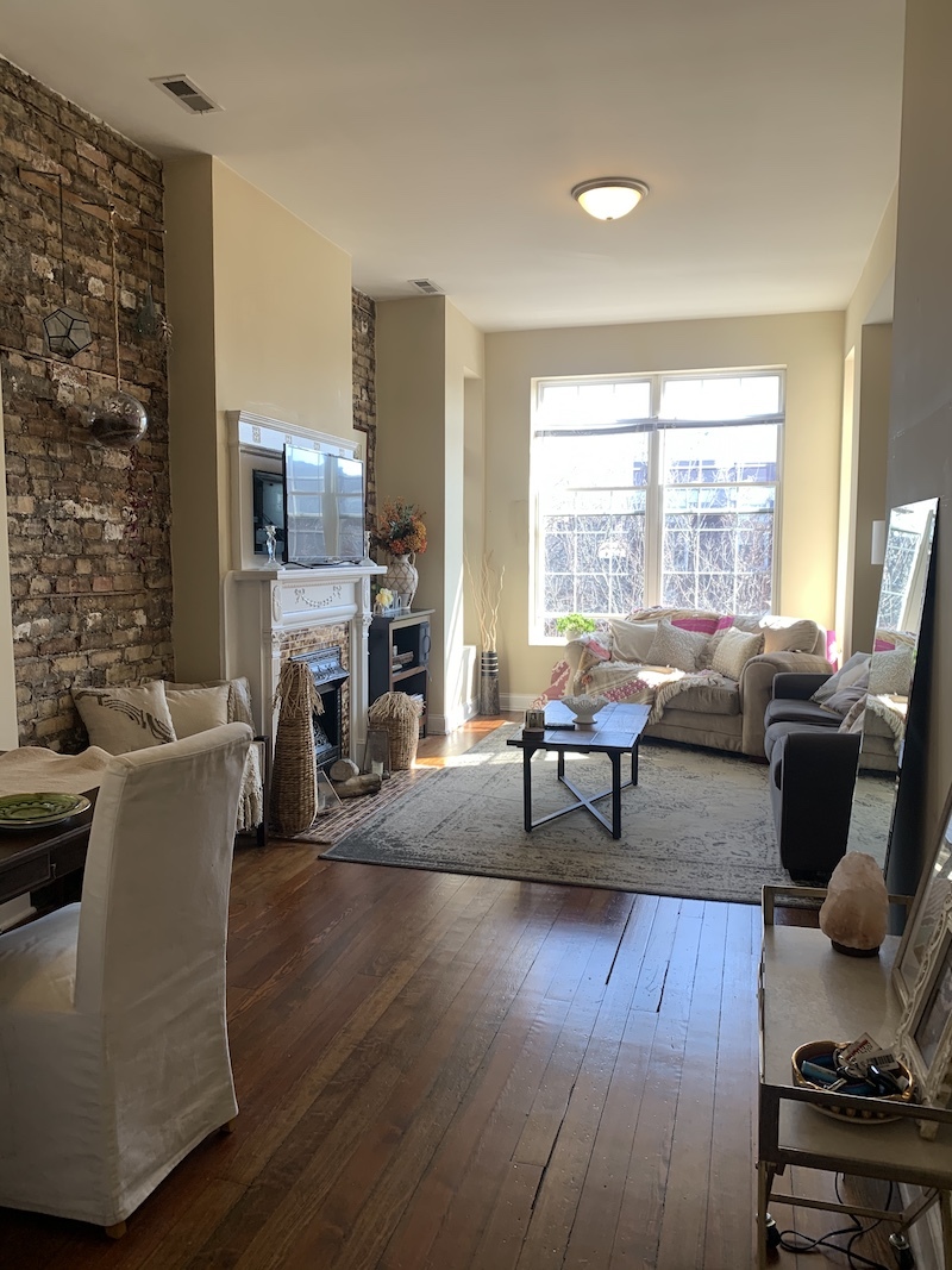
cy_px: 635
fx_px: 954
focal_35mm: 26
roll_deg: +0.0
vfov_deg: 67.3
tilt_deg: -3.7
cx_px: 476
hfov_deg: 53.1
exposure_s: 1/120
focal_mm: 4.25
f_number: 1.8
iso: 32
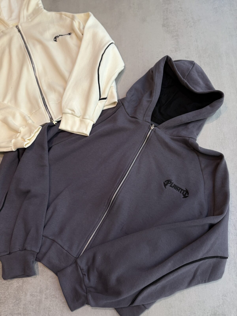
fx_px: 219
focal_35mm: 24
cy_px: 158
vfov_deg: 71.6
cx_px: 118
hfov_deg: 56.8
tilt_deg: -69.2
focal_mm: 6.76
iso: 64
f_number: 1.78
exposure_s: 1/100
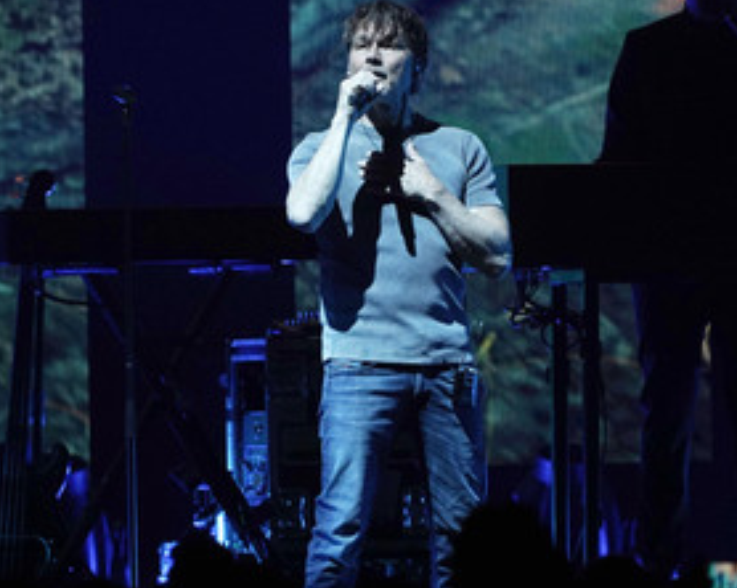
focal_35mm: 913
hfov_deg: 2.1
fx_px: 19901
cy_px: 320
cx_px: 359
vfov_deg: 1.7
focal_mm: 600
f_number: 6.3
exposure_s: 1/400
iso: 1600
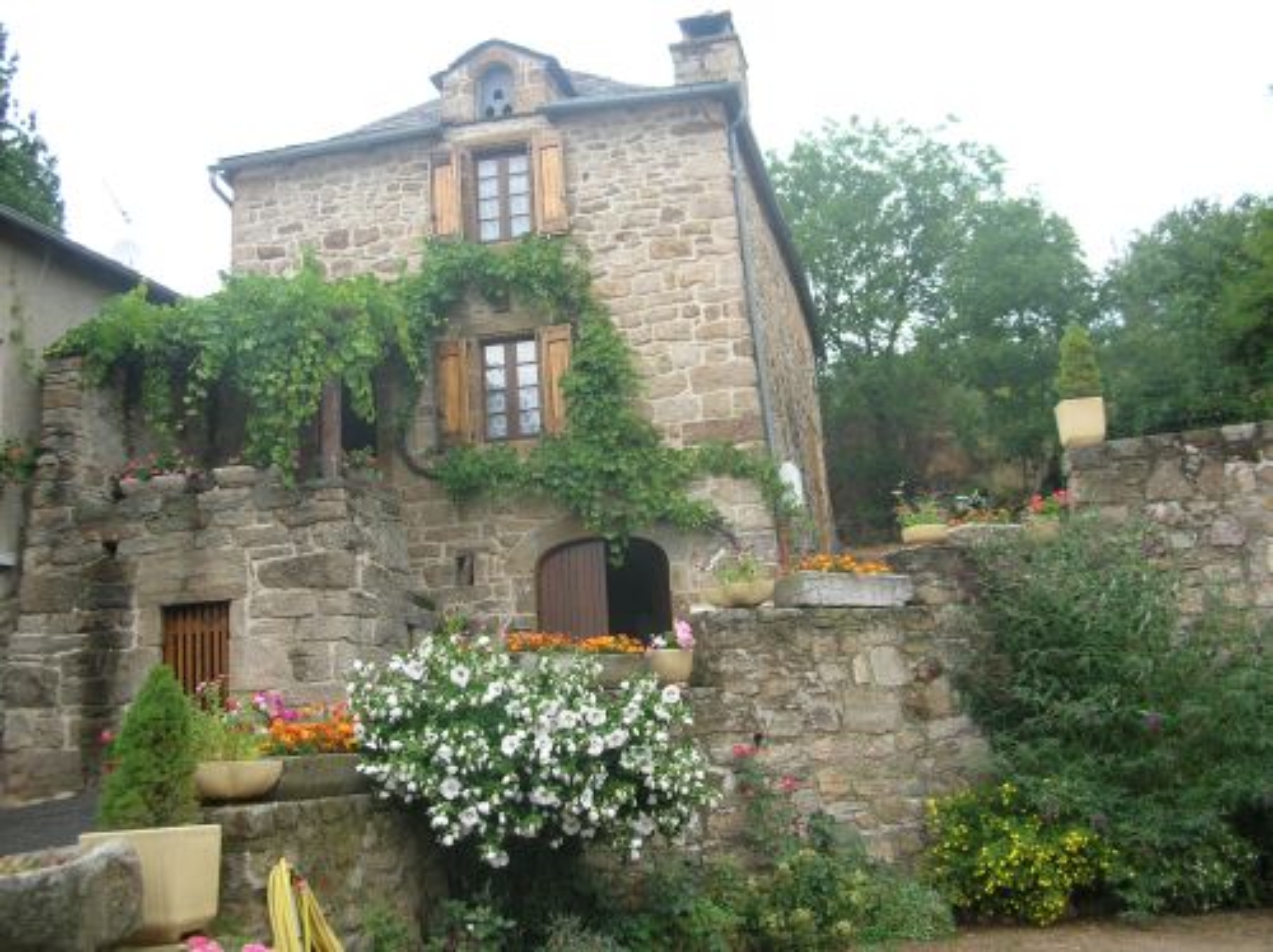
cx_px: 636
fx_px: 1323
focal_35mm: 36
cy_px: 476
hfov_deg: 51.4
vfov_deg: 39.6
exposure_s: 1/230
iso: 50
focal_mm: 6
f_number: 2.7
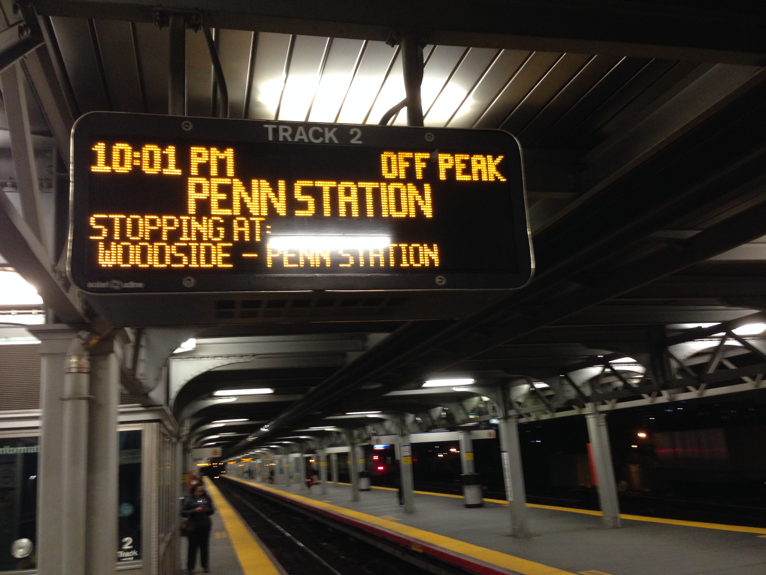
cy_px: 288
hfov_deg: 55.4
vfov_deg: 42.9
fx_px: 730
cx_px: 383
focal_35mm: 33
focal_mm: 4.12
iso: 200
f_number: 2.4
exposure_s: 1/20
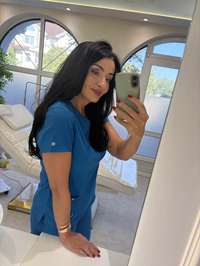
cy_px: 133
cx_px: 100
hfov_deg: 53.1
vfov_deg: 67.3
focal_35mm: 26
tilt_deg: -15.2
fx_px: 200
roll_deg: -9.6
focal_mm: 5.96
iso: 64
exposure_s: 1/100
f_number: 1.6
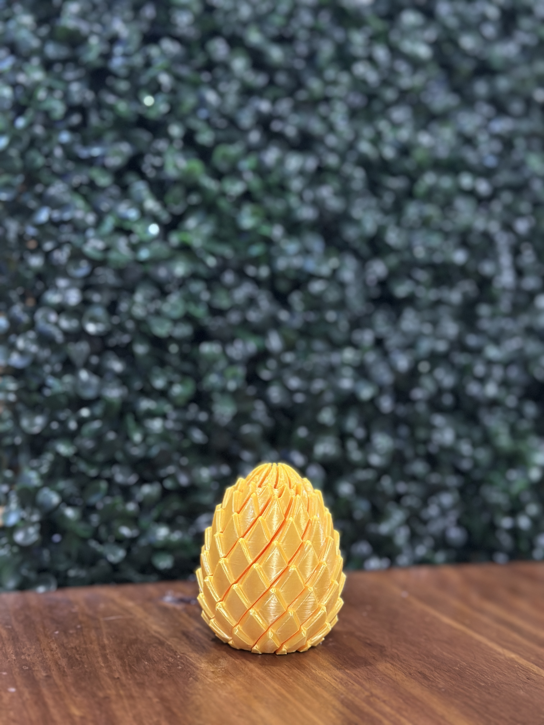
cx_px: 272
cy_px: 362
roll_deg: -2.6
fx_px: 1006
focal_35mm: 48
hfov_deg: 30.3
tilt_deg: -0.7
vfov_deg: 39.7
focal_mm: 6.86
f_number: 1.78
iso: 320
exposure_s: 1/50
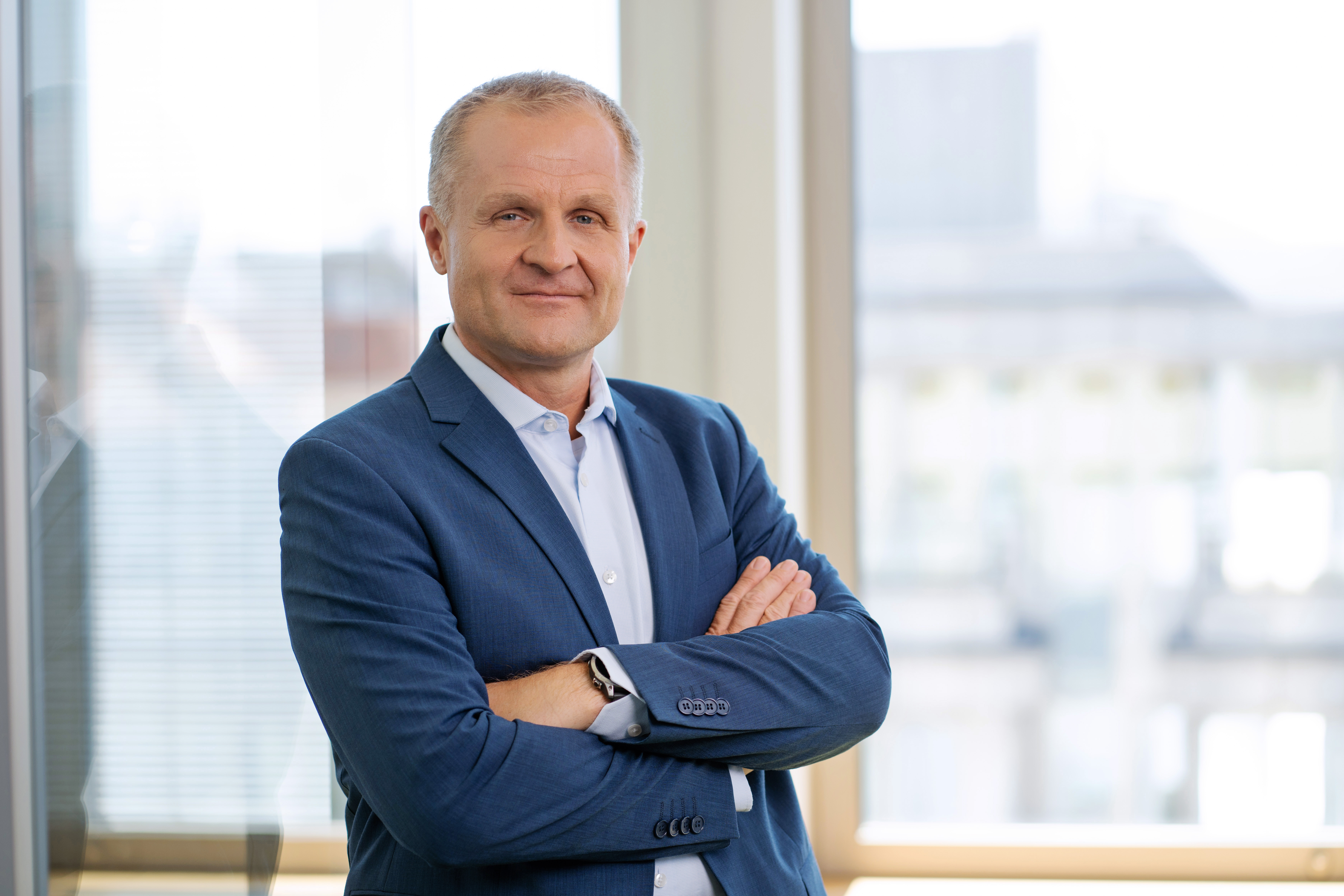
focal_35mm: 85
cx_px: 672
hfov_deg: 23.9
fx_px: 3173
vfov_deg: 16.1
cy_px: 448
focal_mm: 85
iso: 250
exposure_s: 1/250
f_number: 2.8
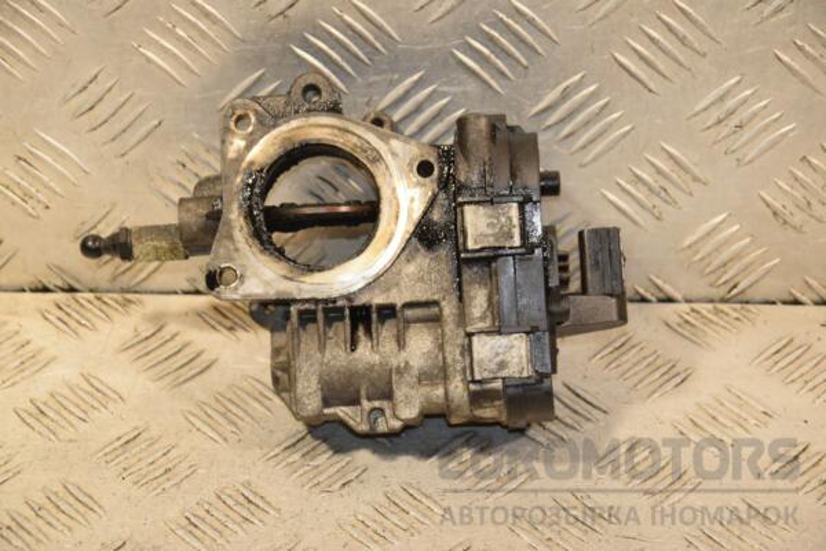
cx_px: 413
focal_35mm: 112
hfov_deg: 18.2
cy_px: 276
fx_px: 2581
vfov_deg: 12.2
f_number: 6.3
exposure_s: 1/200
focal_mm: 75
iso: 800
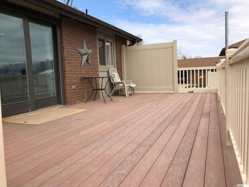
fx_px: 201
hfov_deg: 63.4
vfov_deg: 49.7
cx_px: 124
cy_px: 94
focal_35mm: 28
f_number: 1.8
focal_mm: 4
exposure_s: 1/1548
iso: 20
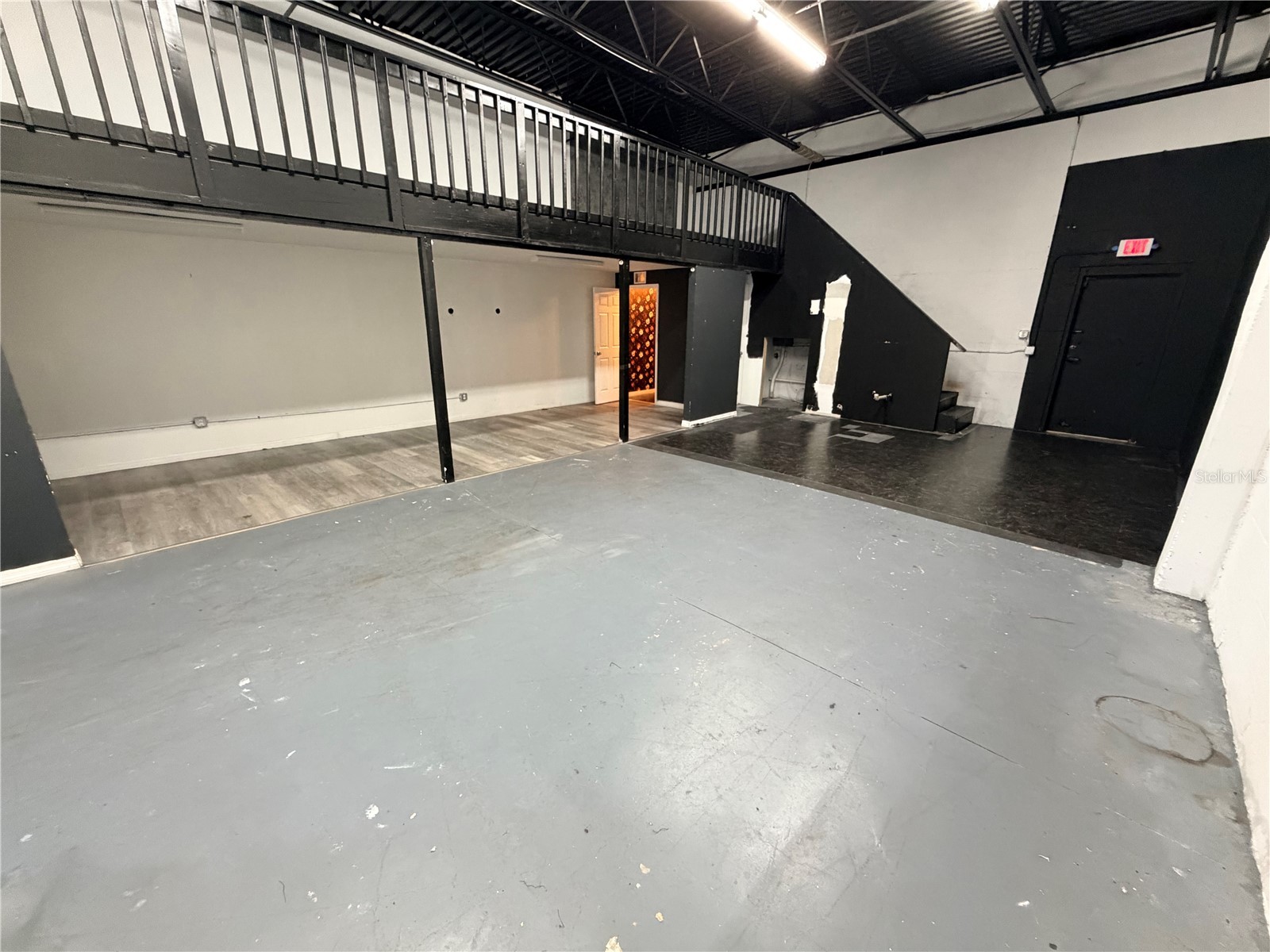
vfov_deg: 85.7
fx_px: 514
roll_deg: +0.7
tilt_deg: -16.9
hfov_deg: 102.1
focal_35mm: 14
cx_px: 635
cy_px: 476
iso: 640
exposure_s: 1/60
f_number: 2.2
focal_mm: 2.22
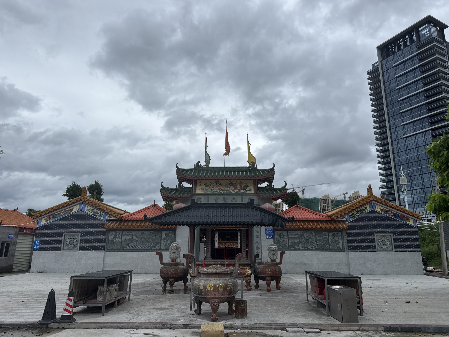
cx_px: 224
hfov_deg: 71.6
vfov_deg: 56.8
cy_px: 168
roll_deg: -0.4
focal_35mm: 24
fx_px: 311
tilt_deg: +15.4
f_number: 1.78
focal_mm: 6.76
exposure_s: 1/4975
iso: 80
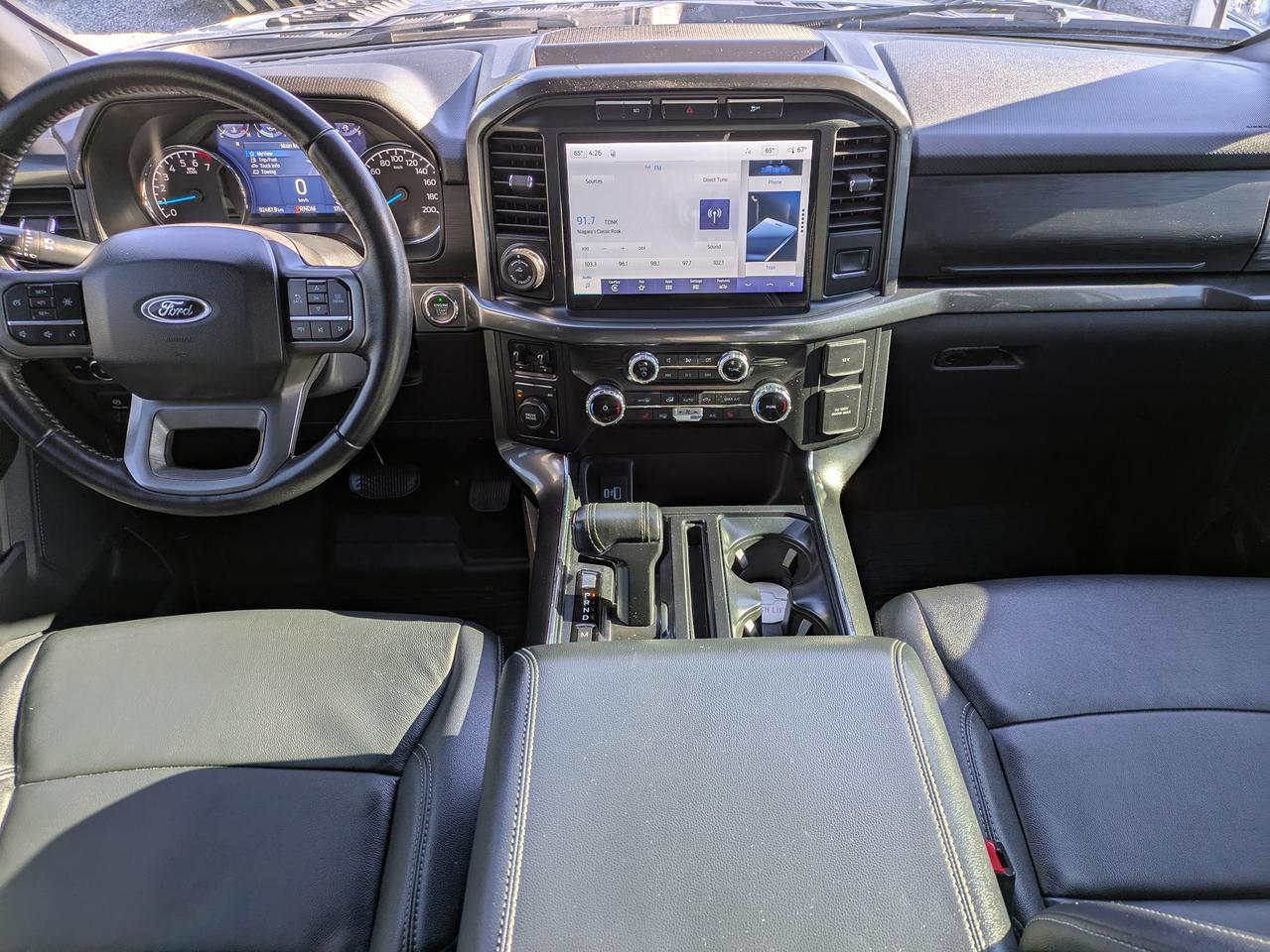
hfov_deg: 69.4
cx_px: 635
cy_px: 476
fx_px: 917
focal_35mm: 25
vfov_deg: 54.9
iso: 40
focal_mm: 5.43
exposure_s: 1/123
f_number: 1.89
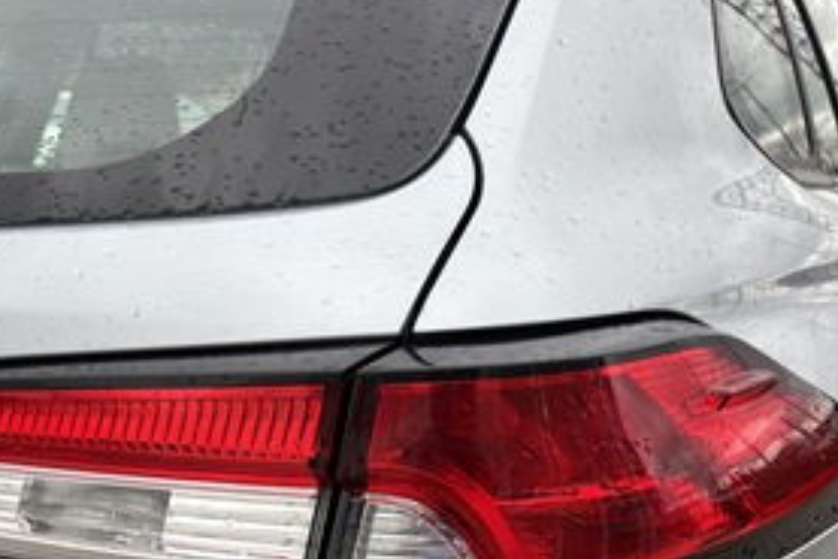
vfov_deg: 32.0
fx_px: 955
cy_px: 431
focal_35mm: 41
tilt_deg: -18.9
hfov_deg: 47.1
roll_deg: -0.6
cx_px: 327
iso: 50
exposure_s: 1/544
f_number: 1.6
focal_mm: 5.96
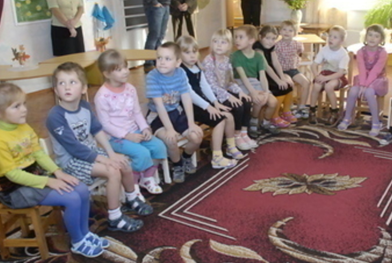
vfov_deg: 33.5
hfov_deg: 47.6
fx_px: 436
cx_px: 262
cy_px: 132
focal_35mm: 40
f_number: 3.5
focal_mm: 18
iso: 1250
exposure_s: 1/125
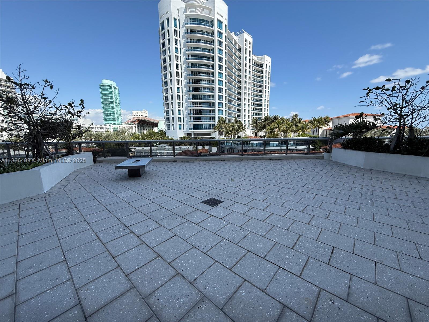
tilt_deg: -10.0
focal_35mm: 14
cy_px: 161
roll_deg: +0.7
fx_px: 174
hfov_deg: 102.1
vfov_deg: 85.7
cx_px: 214
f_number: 2.2
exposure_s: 1/1235
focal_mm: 2.22
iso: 50
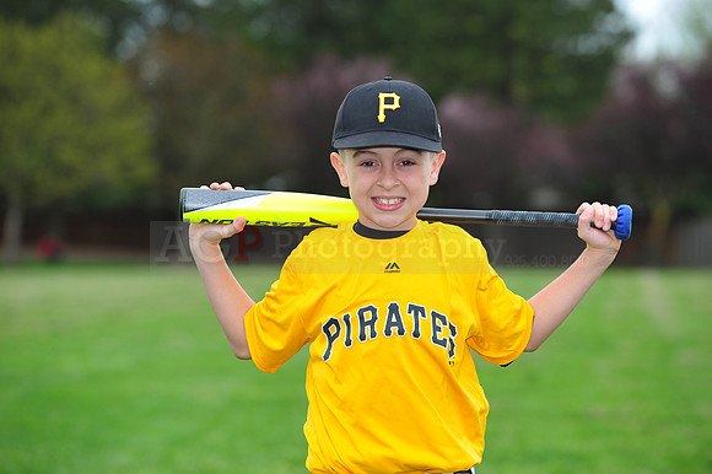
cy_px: 237
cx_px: 356
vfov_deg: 8.3
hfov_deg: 12.5
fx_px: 3261
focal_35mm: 165
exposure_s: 1/400
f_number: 5.6
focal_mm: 165
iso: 400
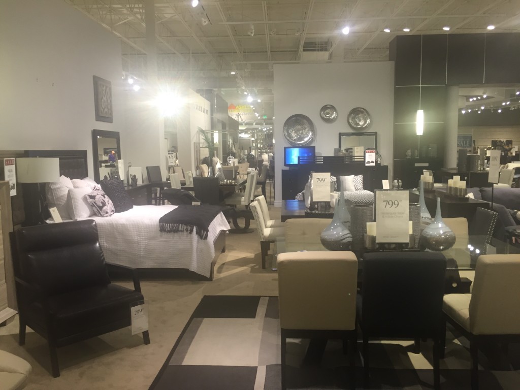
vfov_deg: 48.2
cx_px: 260
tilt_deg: -6.4
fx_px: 436
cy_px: 195
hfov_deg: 61.7
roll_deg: -0.1
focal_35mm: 29
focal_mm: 4.15
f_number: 2.2
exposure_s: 1/30
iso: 80
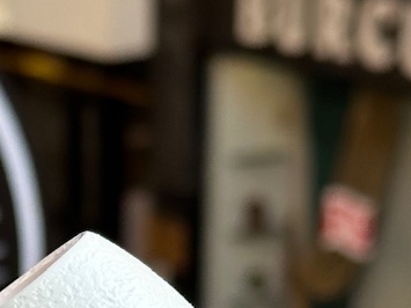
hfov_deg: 11.1
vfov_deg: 8.3
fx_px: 2053
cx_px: -167
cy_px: 548
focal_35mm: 173
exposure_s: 1/880
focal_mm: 6.86
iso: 64
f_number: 1.78
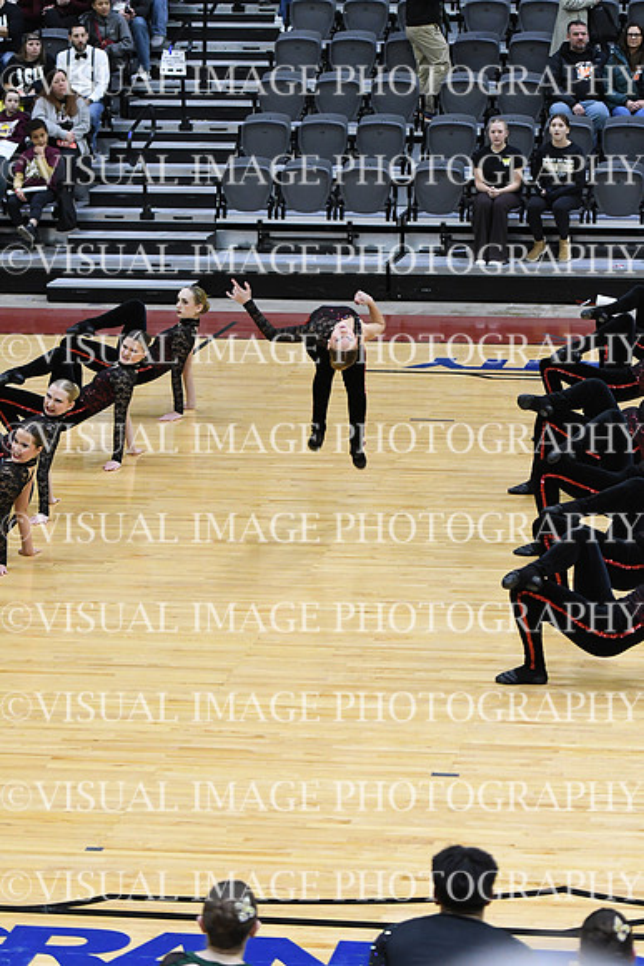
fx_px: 3406
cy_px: 483
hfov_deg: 10.8
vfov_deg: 16.1
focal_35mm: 127
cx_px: 322
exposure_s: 1/400
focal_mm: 85
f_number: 2.8
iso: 3200
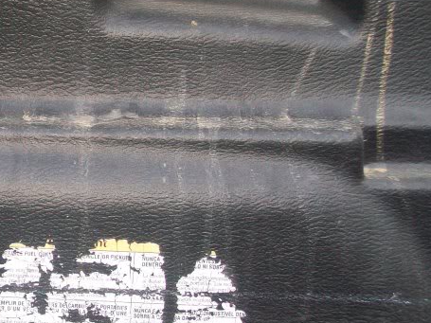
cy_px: 199
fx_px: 1120
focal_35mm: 90
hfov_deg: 20.9
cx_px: -15
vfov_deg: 16.4
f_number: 3.2
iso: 120
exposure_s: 1/60
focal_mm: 7.1
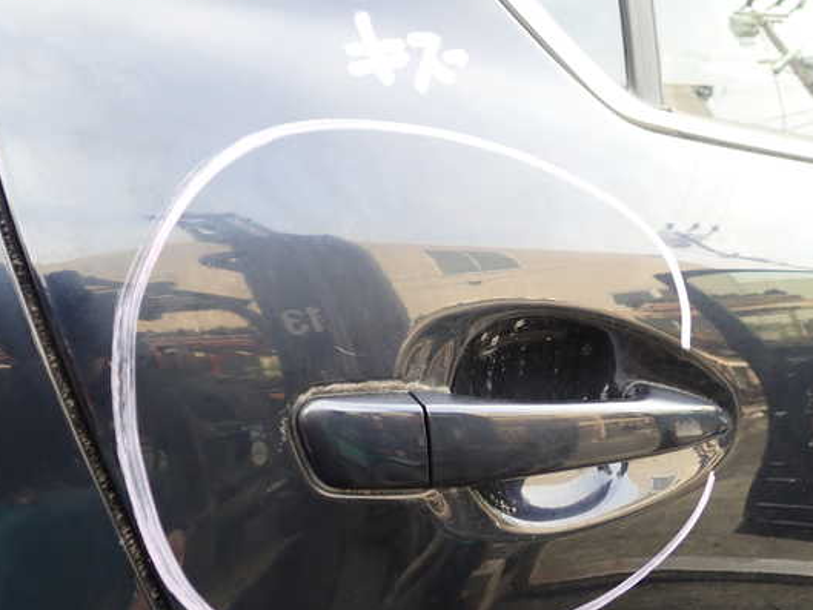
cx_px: 426
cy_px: 309
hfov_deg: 53.9
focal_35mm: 34
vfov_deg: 41.8
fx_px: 799
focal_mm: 5.4
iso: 100
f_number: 2.3
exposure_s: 1/80
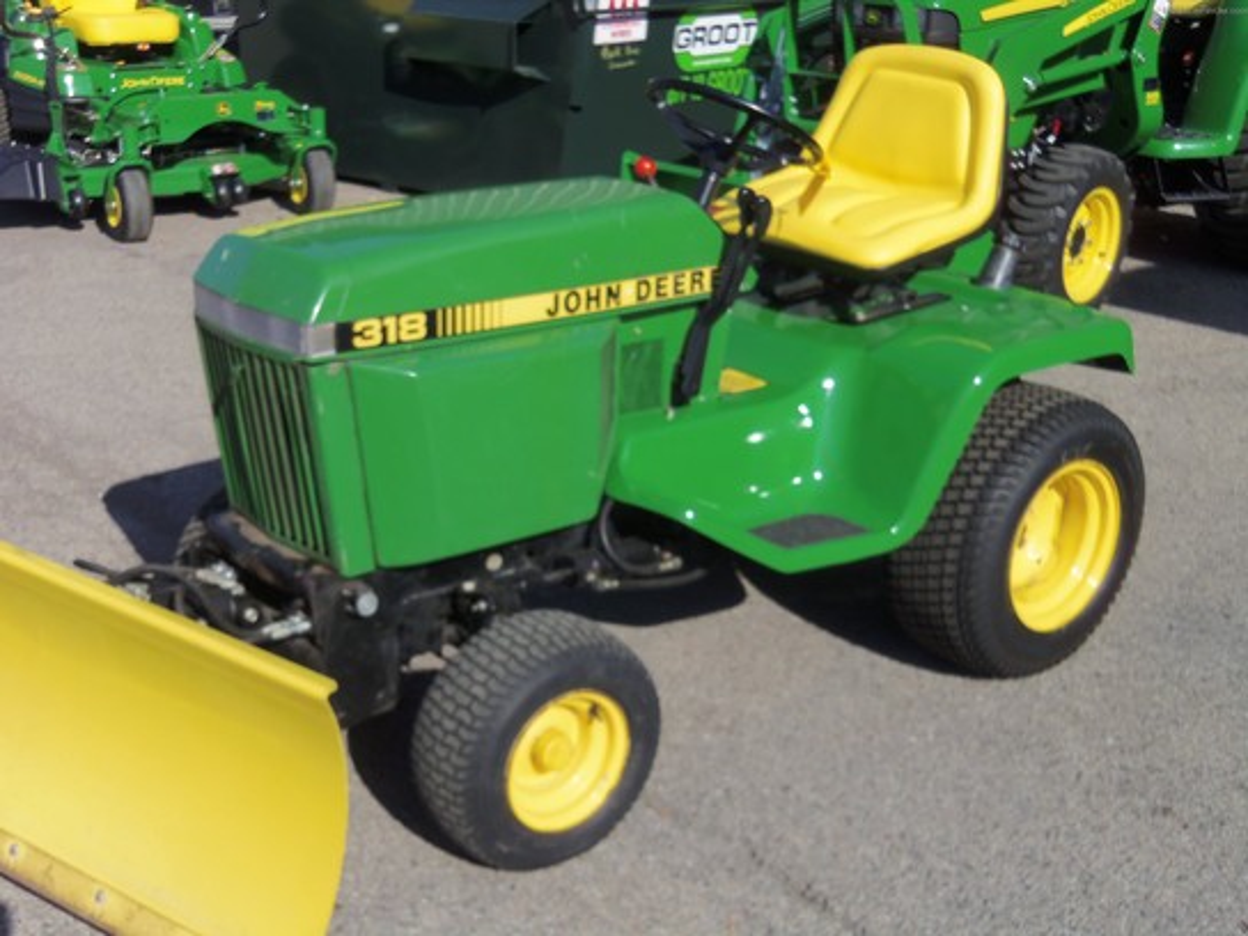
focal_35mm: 49
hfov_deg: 38.9
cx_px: 624
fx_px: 1767
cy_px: 468
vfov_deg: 29.7
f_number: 4.6
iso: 64
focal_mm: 8.7
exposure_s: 1/500
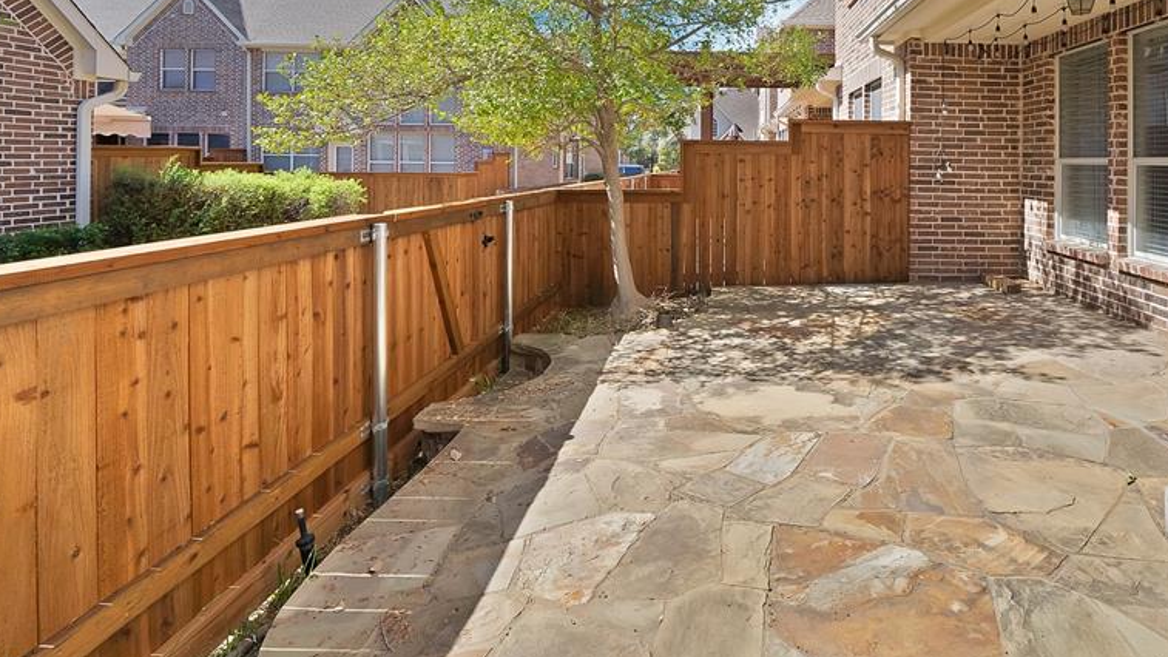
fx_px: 527
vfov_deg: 61.1
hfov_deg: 94.2
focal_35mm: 17
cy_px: 181
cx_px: 721
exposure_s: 1/200
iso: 640
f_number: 9
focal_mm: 12
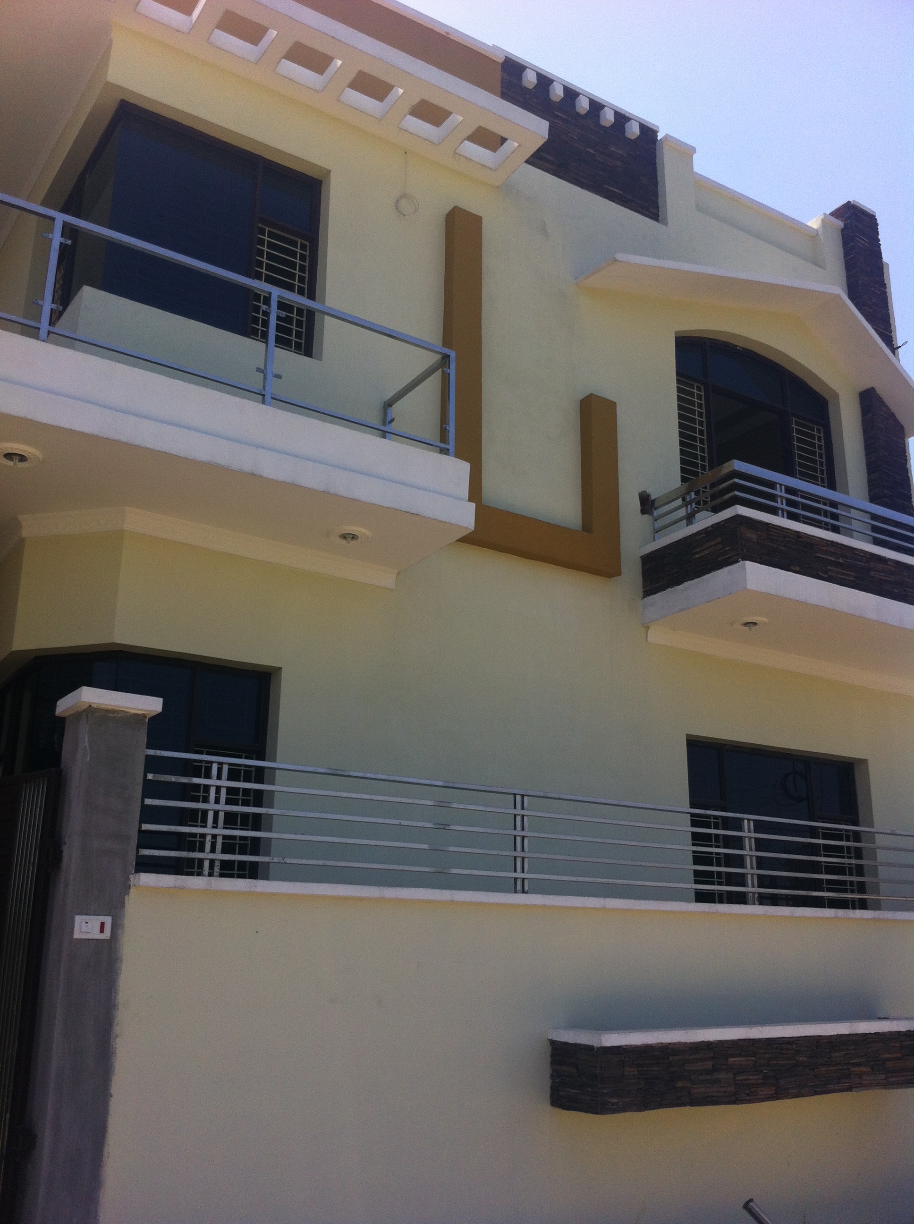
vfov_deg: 52.7
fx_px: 1235
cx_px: 457
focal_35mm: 35
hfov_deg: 40.6
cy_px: 612
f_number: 2.8
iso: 80
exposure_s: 1/1077
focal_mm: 3.85
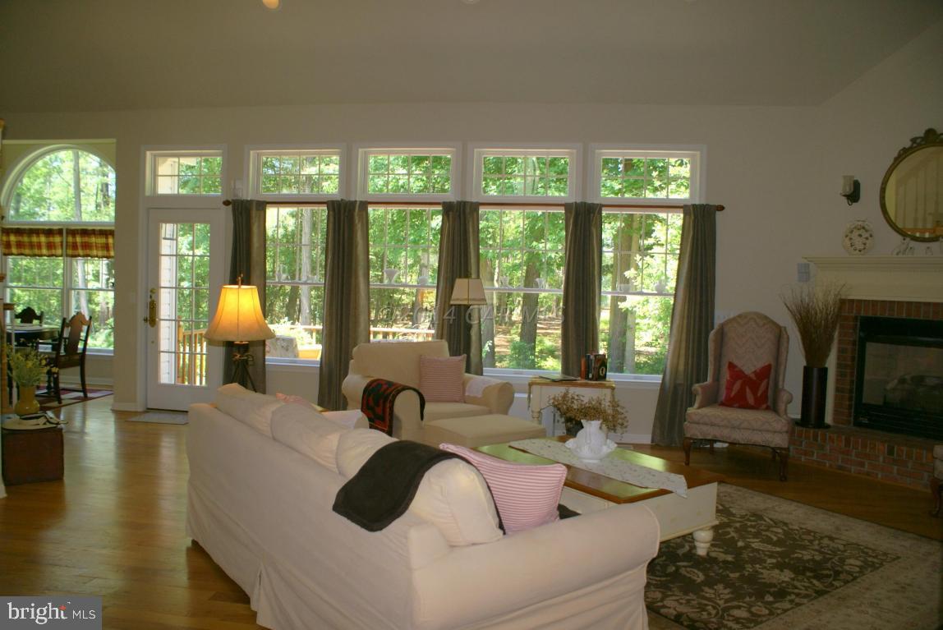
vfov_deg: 48.0
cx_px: 472
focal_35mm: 27
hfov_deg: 67.3
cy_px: 315
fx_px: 708
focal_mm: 18
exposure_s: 1/80
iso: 160
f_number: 3.5
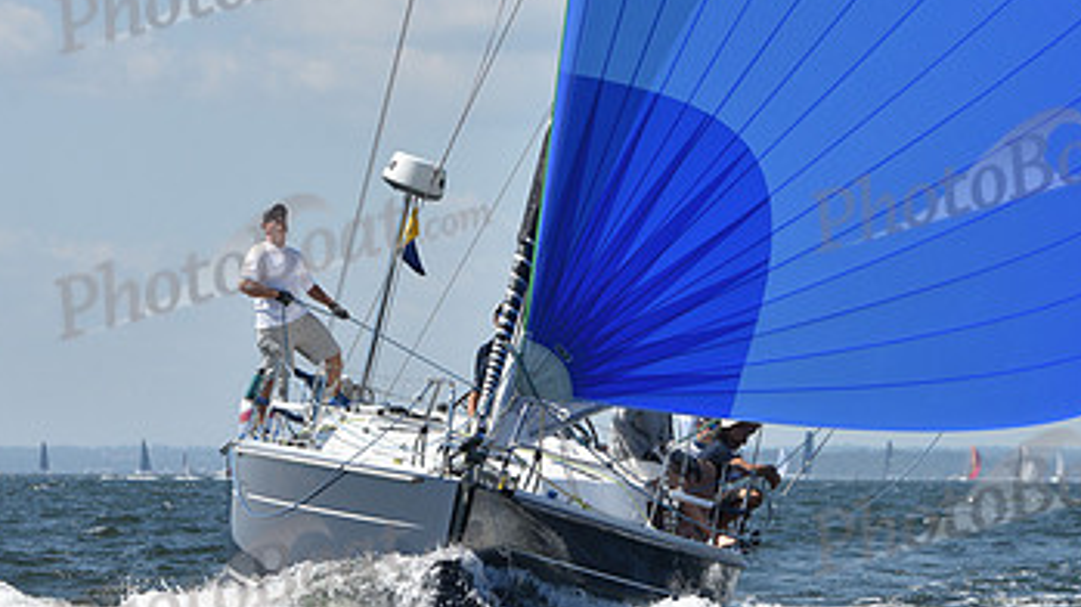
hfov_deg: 6.7
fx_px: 9226
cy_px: 376
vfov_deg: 3.8
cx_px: 654
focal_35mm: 322
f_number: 9
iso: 320
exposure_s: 1/1250
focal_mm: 185
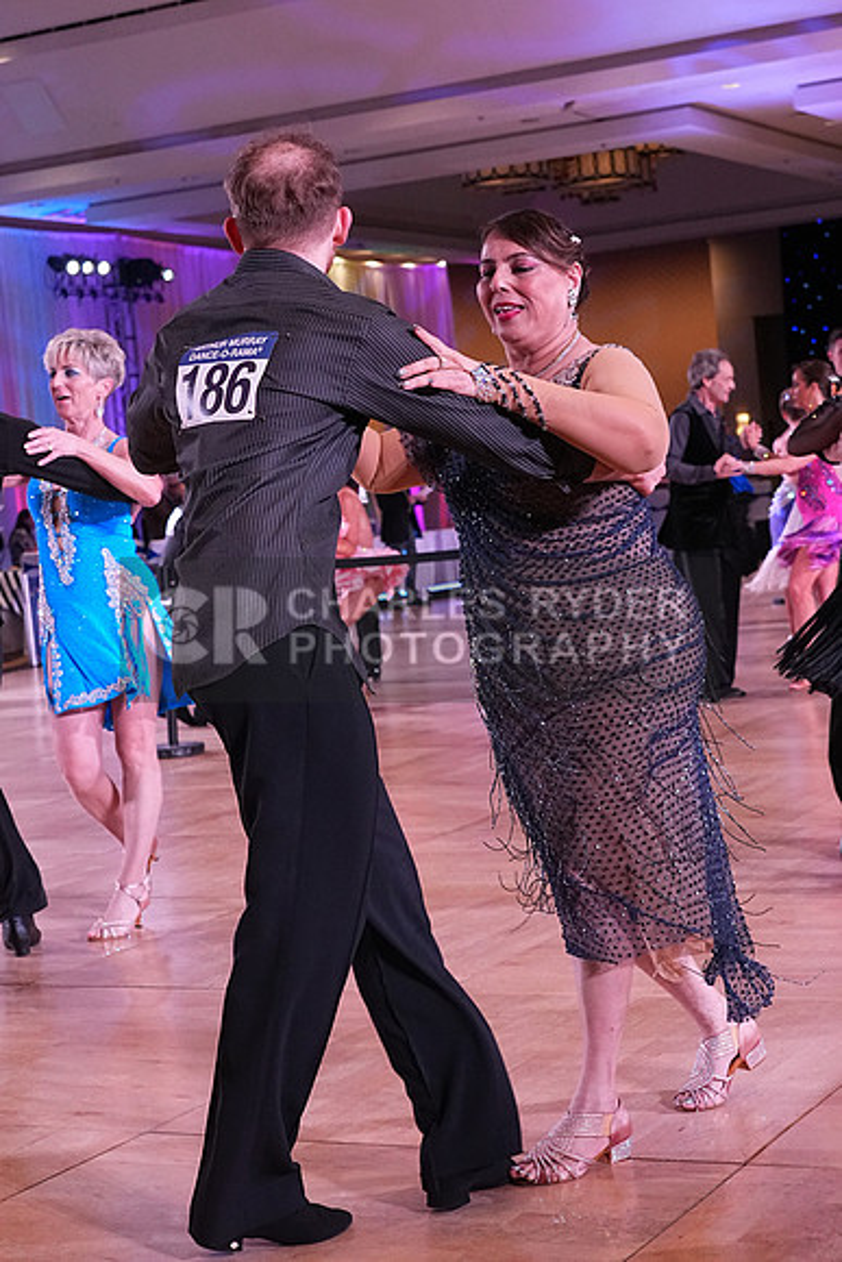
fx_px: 2209
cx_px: 421
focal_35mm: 63
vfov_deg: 31.9
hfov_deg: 21.6
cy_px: 631
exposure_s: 1/400
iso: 3200
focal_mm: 42
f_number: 5
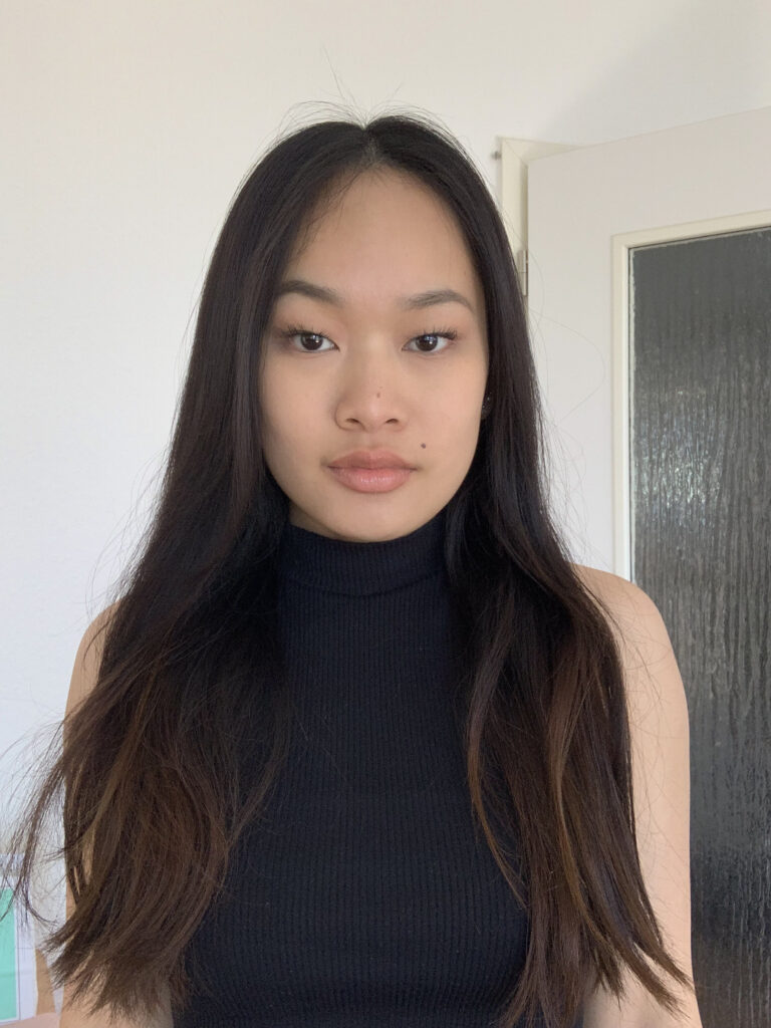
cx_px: 386
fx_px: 950
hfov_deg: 44.2
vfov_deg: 56.8
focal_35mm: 32
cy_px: 514
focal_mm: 2.87
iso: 50
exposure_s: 1/121
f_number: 2.2
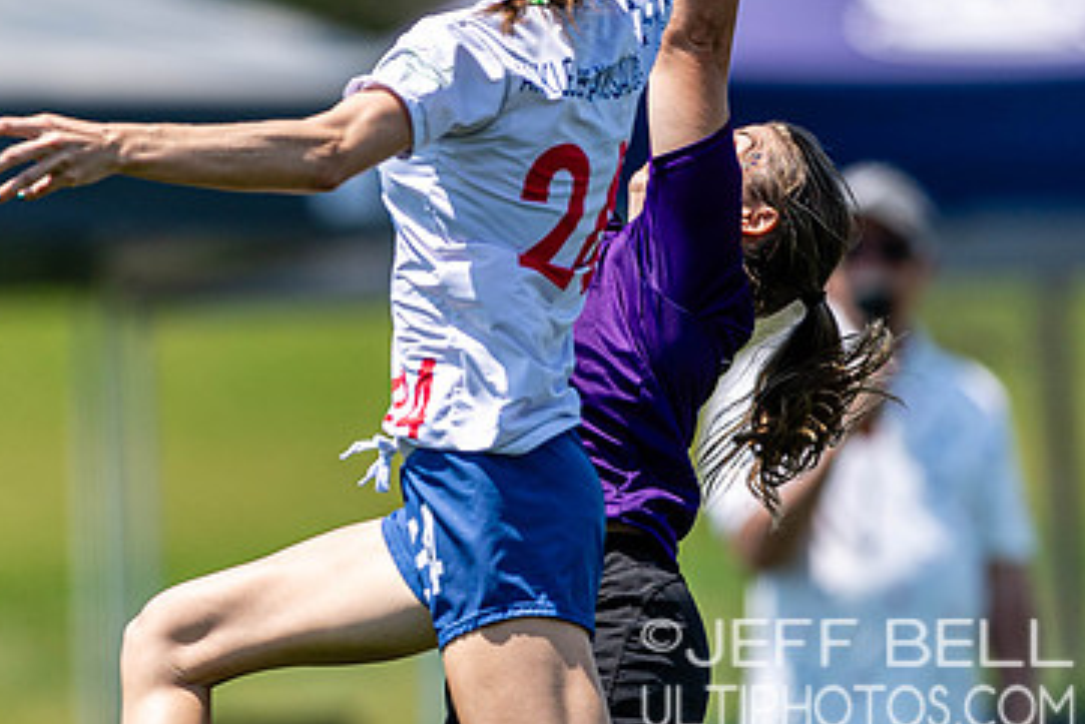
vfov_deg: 1.4
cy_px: 160
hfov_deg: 2.1
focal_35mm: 1001
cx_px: 437
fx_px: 30180
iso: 100
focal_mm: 400
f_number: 2.8
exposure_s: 1/2000
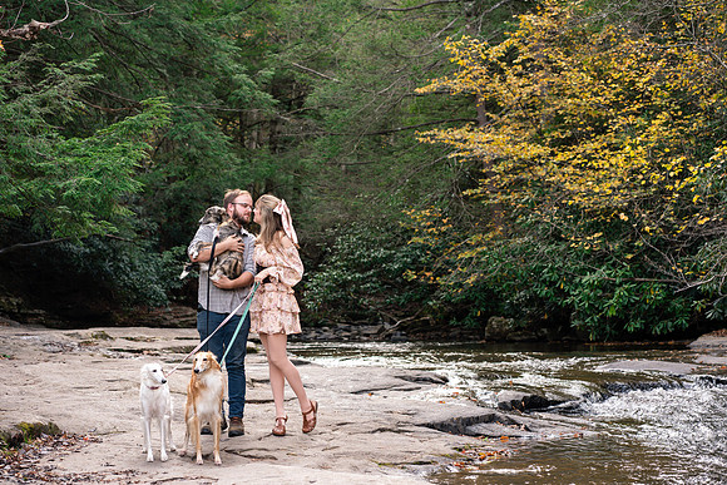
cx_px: 364
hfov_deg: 23.9
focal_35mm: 85
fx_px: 1717
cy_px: 242
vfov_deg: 16.1
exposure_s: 1/160
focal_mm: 85
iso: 1000
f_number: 5
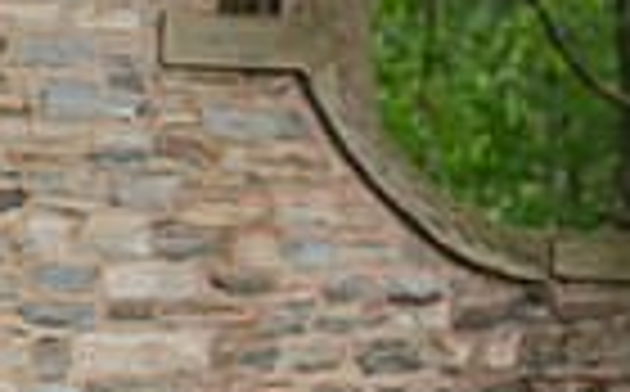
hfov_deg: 7.6
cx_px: -483
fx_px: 4577
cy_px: 319
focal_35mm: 267
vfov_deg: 4.9
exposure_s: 1/320
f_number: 4
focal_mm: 58
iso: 500
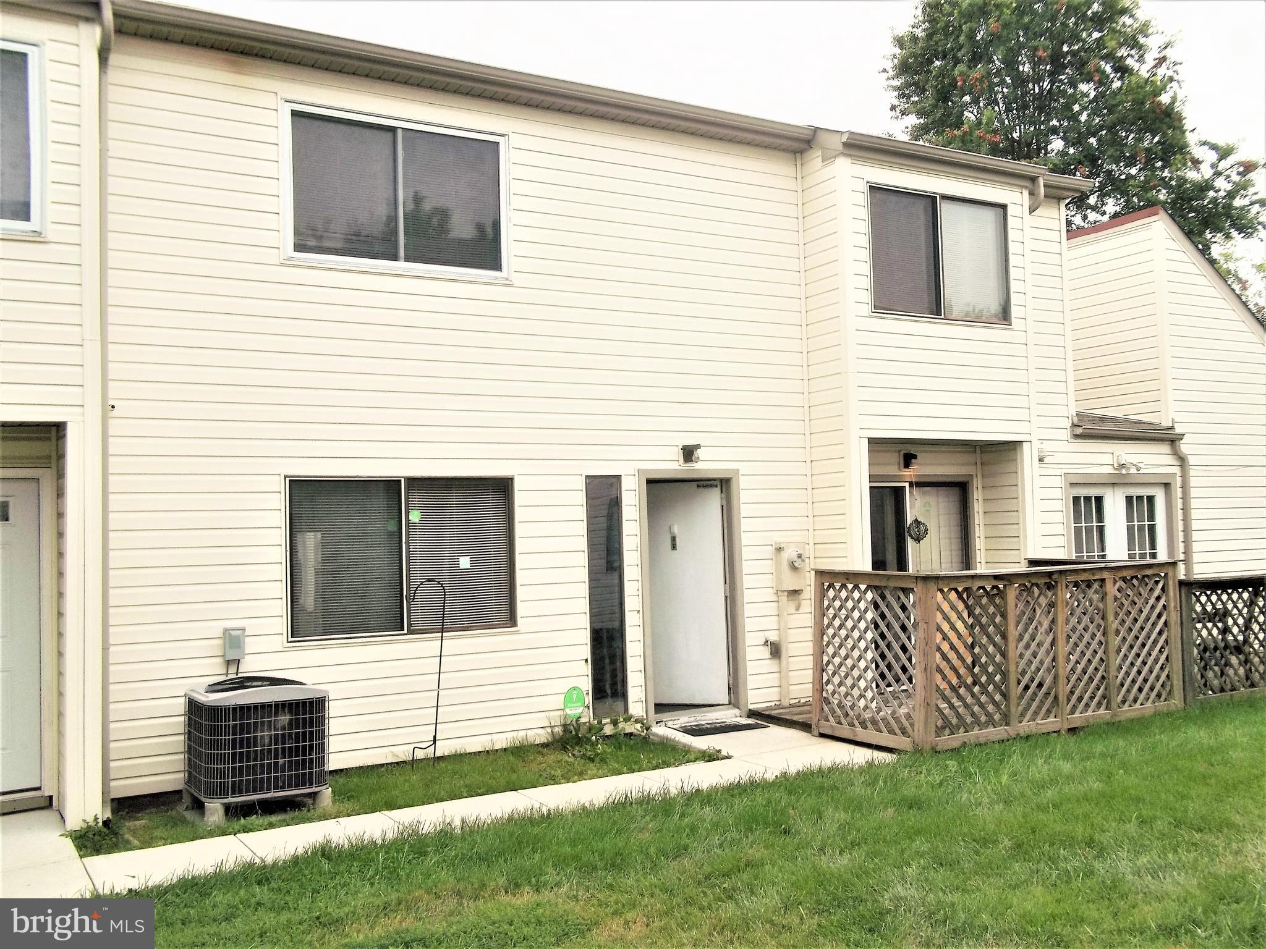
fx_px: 1170
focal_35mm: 32
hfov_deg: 56.8
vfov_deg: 44.2
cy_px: 474
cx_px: 633
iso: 80
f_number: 8.8
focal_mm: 5.7
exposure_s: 1/160
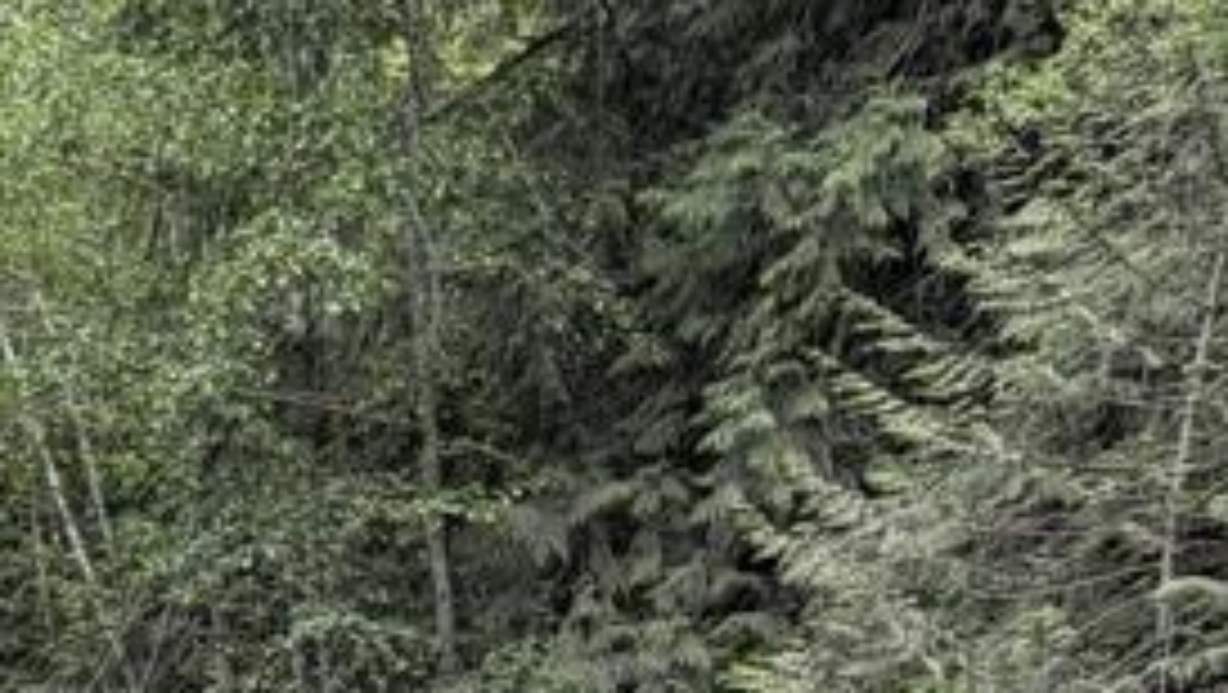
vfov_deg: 16.1
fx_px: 2183
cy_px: 1120
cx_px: 310
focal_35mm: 67
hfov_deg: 30.9
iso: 125
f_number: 2.2
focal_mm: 2.22
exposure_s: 1/121
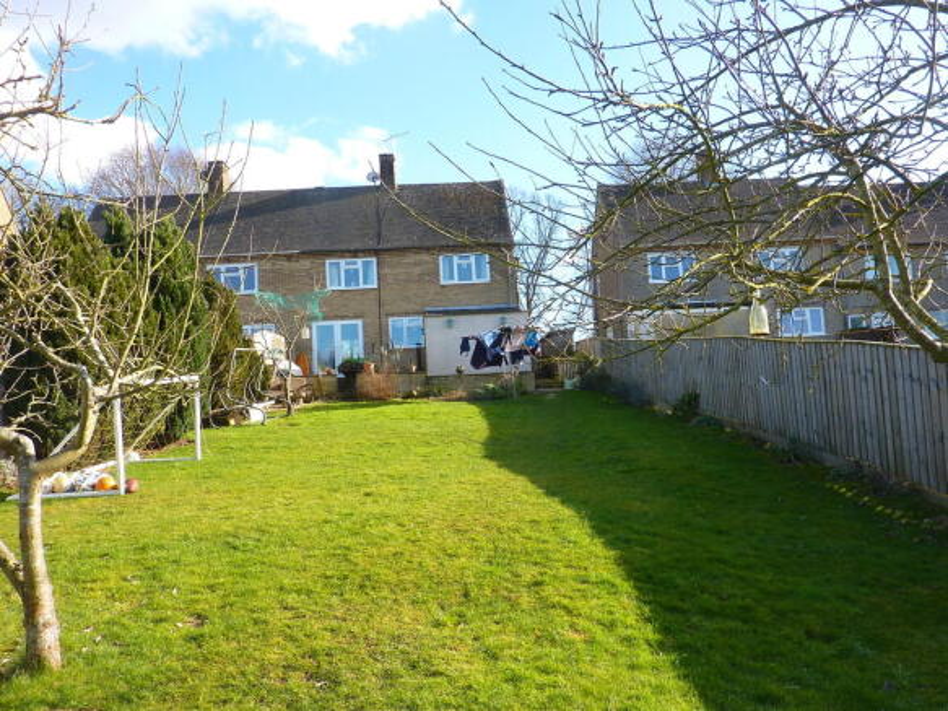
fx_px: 685
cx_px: 474
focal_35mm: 25
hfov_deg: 69.4
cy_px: 356
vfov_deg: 54.9
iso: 80
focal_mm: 4.1
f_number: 4
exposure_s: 1/160
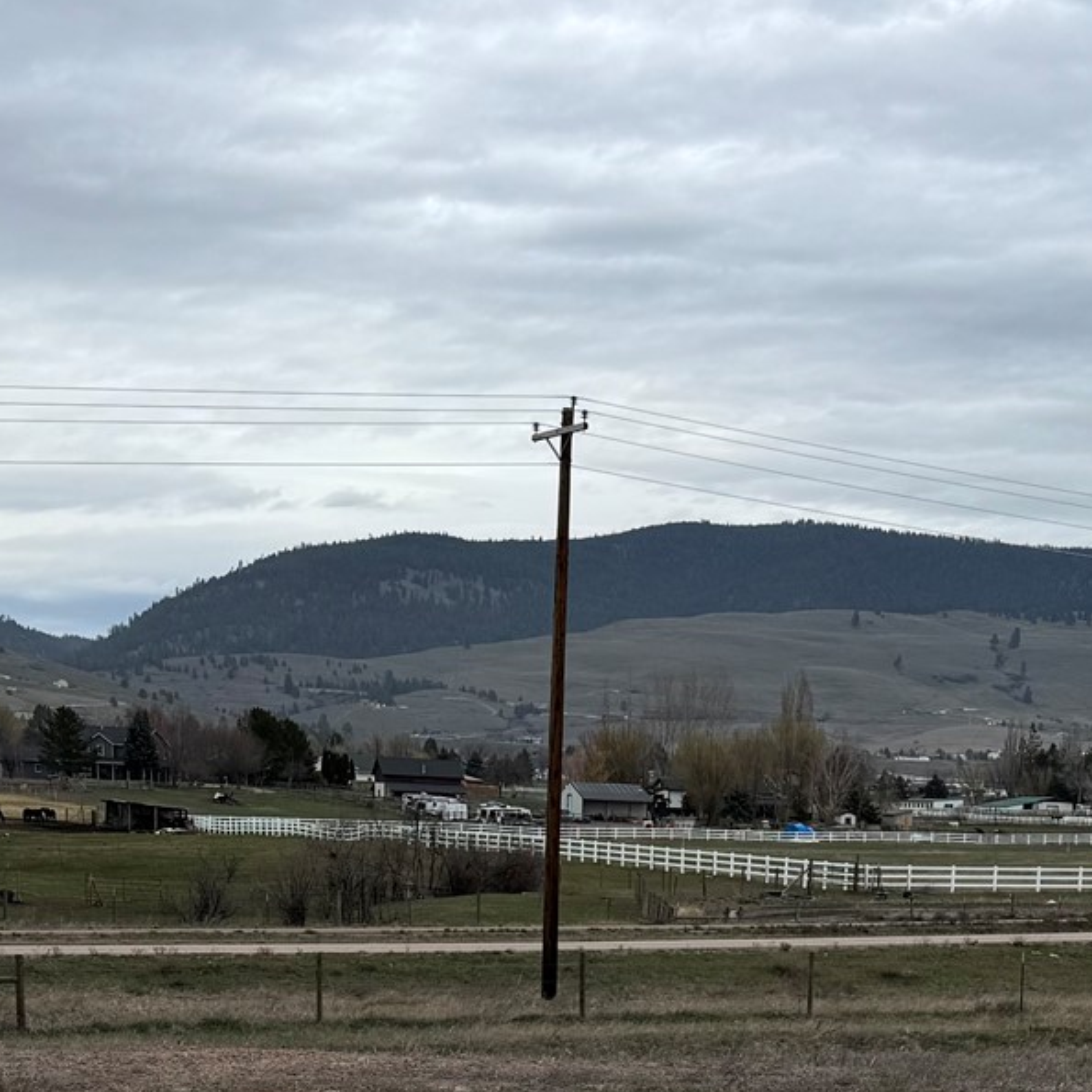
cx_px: 763
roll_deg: -1.8
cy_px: 1347
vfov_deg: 21.7
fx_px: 2605
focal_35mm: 73
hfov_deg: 23.5
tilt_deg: -12.4
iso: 80
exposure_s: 1/3096
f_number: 1.78
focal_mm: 6.76
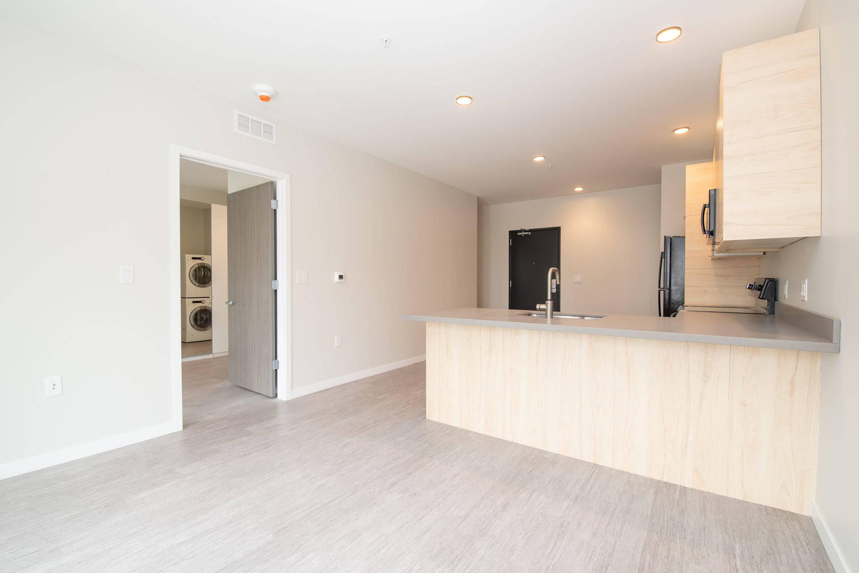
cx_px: 430
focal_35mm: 15
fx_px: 366
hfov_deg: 99.1
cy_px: 286
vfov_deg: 76.1
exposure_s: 1/8
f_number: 9
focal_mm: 15
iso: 320
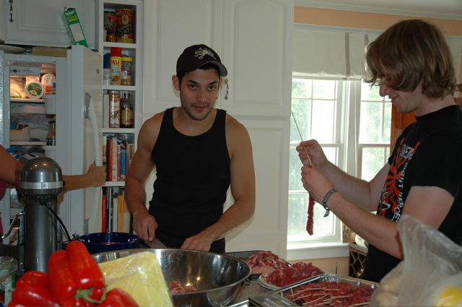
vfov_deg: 28.9
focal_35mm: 46
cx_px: 231
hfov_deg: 42.4
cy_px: 154
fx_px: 596
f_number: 4
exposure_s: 1/100
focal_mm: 31
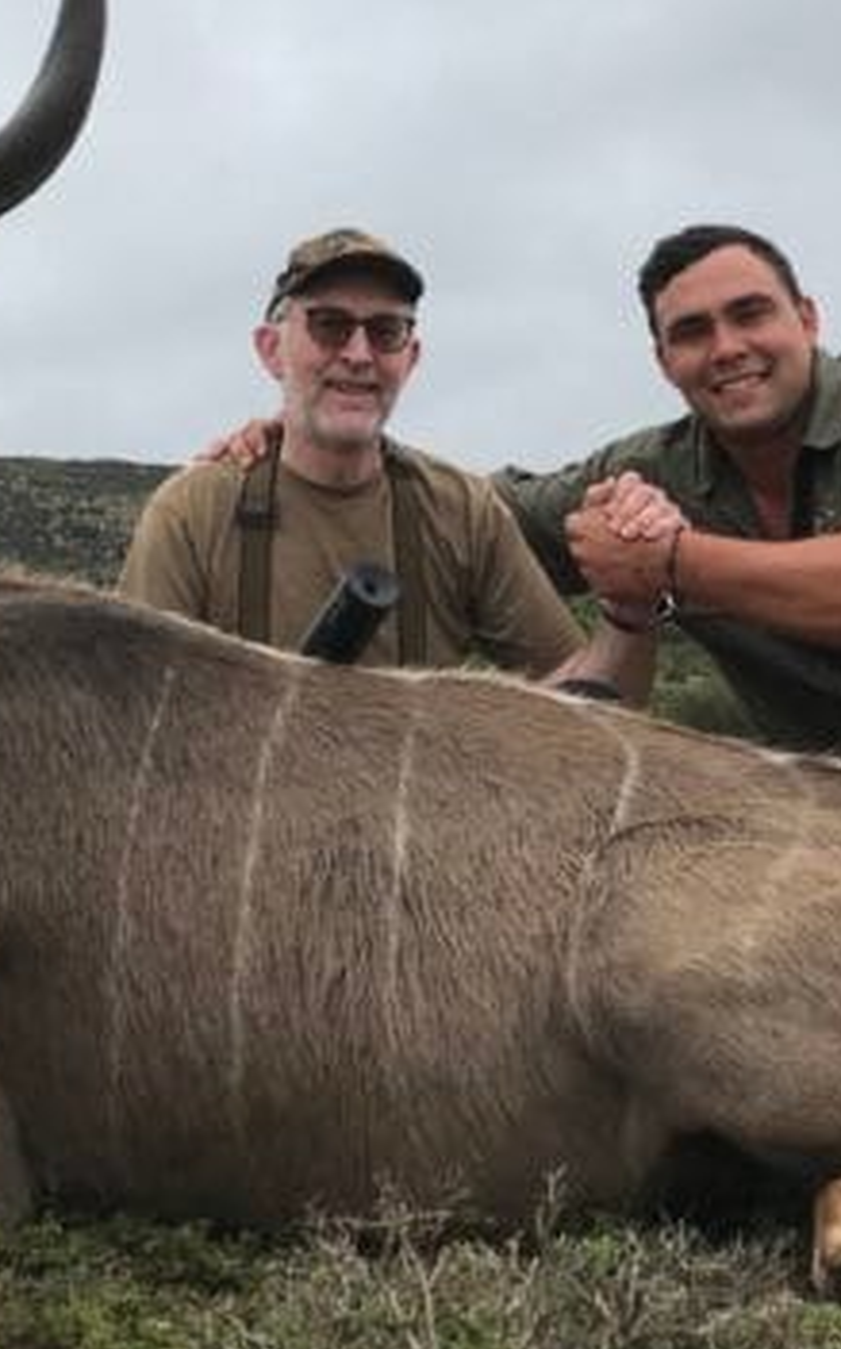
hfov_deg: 19.8
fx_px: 2387
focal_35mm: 65
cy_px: 419
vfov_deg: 31.2
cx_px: 188
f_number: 1.8
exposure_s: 1/1389
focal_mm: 3.99
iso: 20
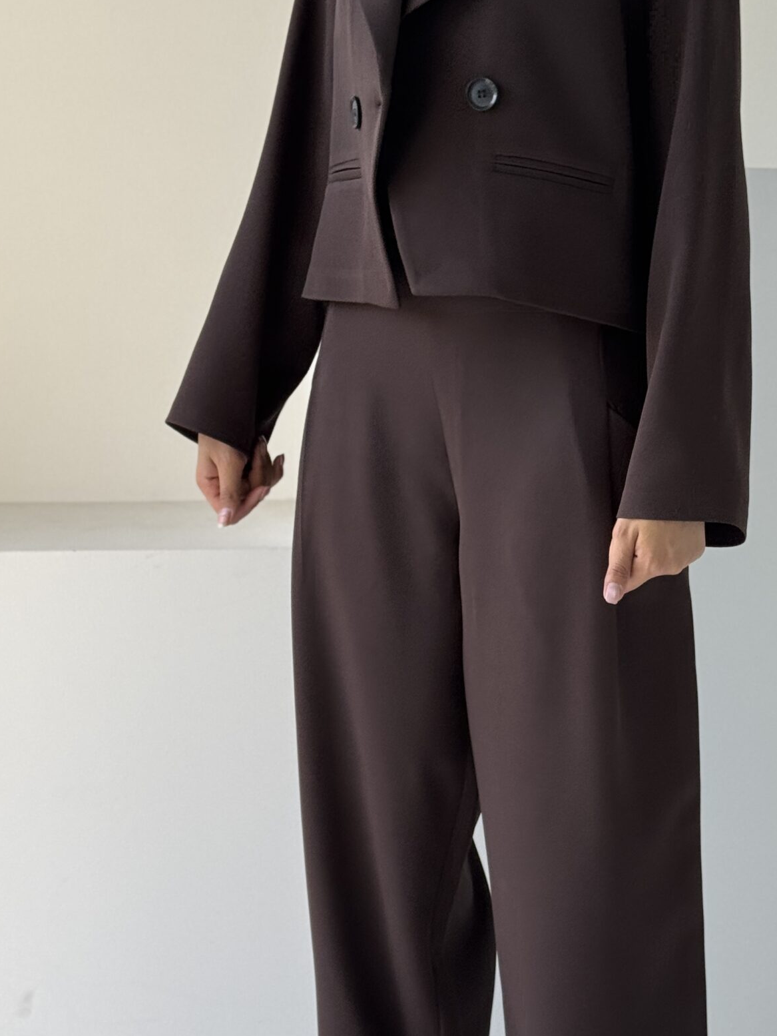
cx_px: 589
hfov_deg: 18.5
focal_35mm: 79
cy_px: 633
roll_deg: +0.1
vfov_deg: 24.7
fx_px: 2363
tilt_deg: -8.6
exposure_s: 1/156
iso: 64
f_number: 1.78
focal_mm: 6.76
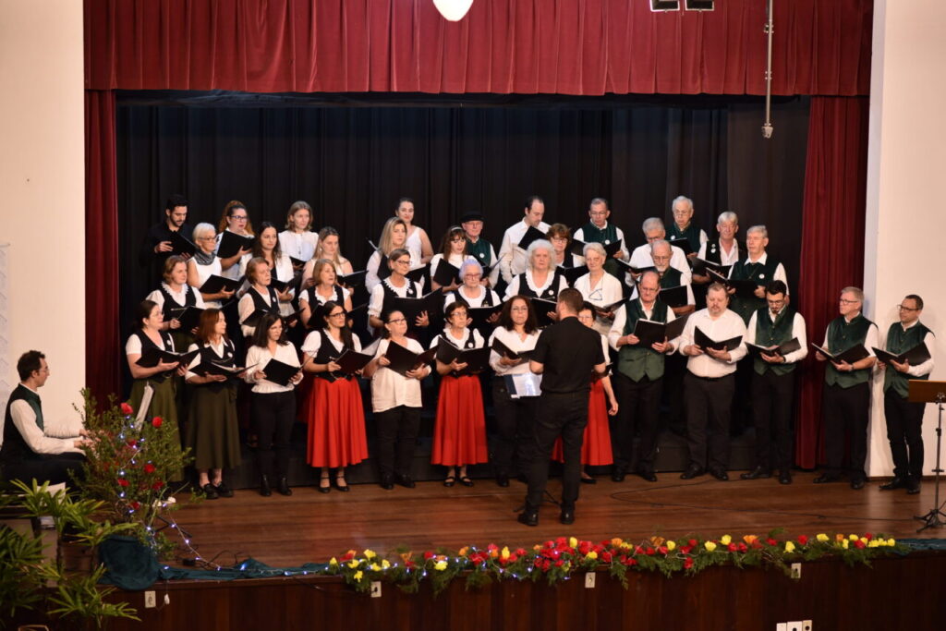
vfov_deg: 16.1
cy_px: 316
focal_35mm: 85
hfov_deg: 23.9
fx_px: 2234
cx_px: 473
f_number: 3.2
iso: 1000
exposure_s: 1/200
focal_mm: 85
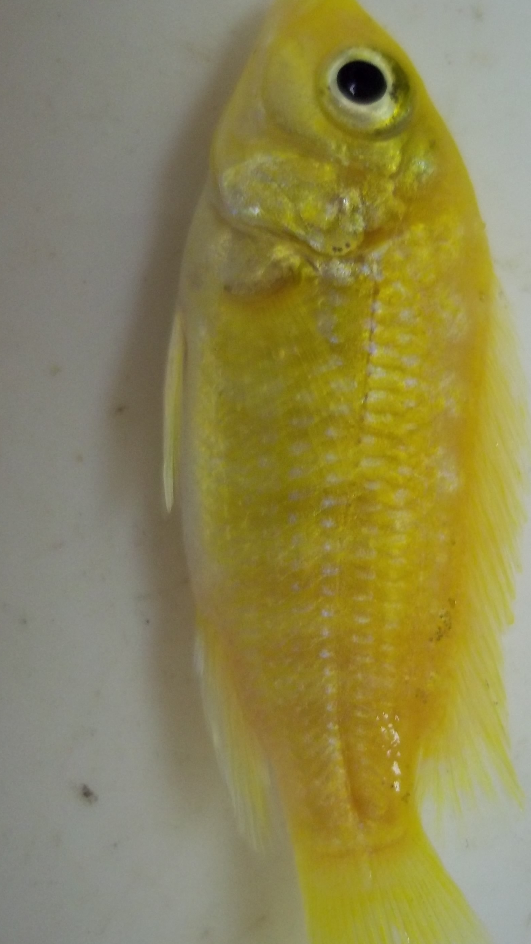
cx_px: 330
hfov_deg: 21.4
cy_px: 467
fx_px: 1401
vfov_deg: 37.2
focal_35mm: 56
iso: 160
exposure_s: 1/30
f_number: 3.1
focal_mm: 6.5
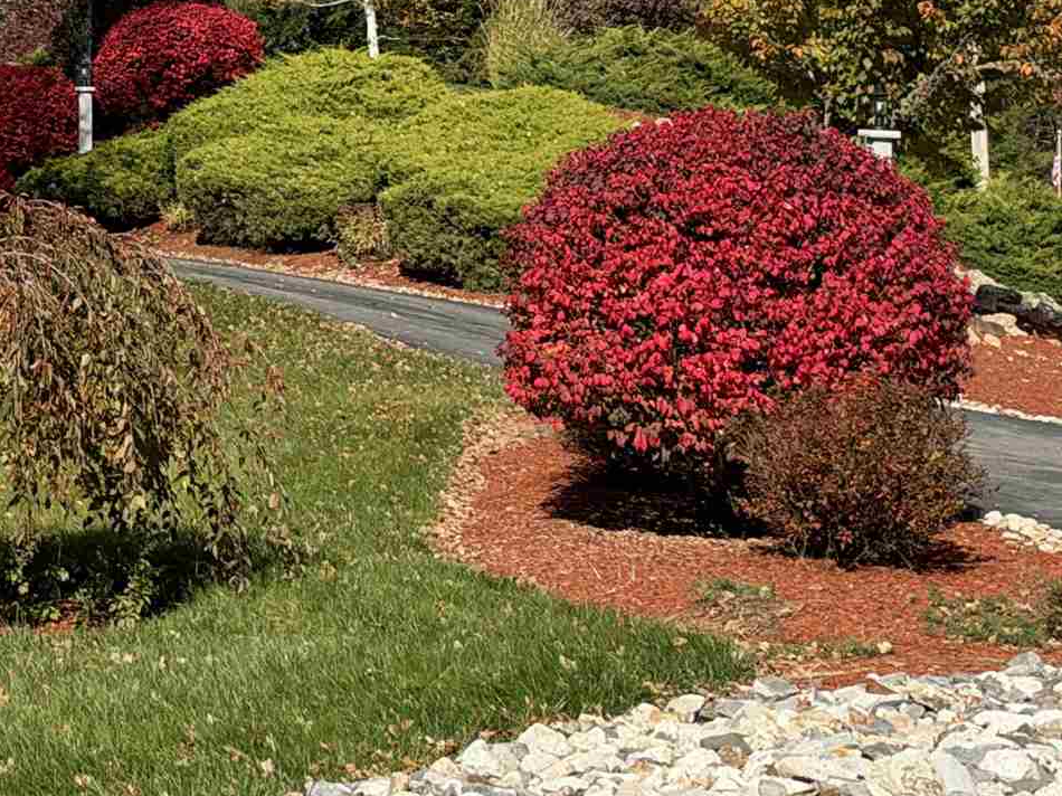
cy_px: -152
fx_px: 3374
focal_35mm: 110
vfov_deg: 13.1
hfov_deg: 17.0
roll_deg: -1.9
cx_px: -271
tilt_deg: +9.3
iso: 64
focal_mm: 6.93
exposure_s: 1/3096
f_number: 1.8
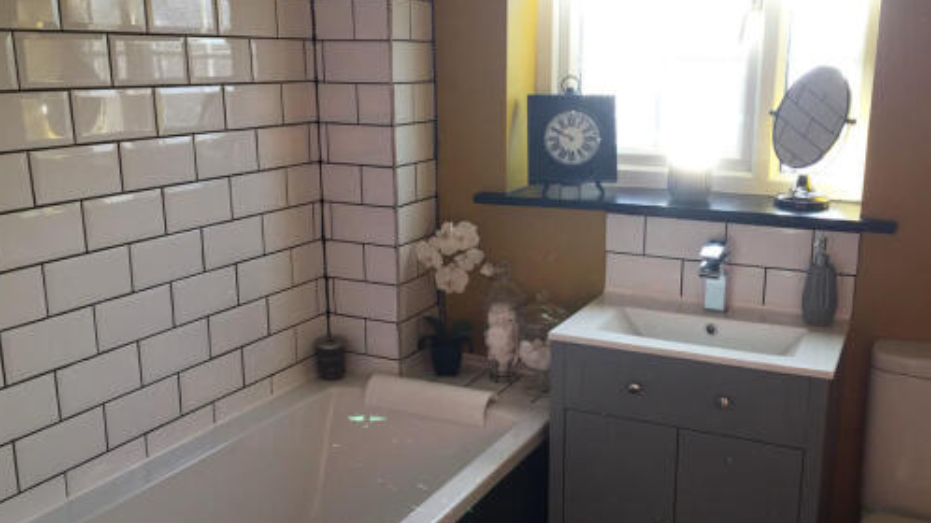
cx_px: 534
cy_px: 283
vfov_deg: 32.0
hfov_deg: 53.8
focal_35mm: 37
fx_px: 913
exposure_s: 1/100
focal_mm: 4.15
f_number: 2.2
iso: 50
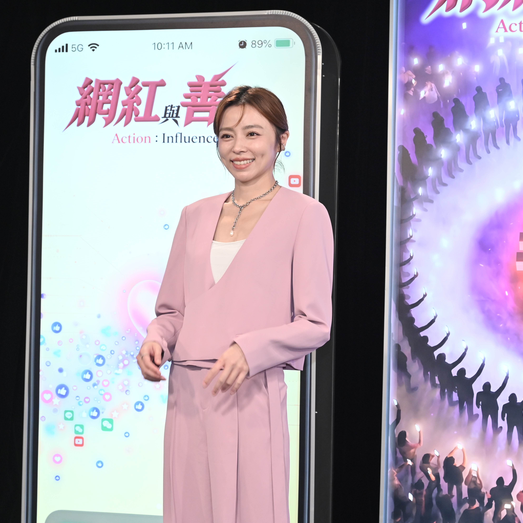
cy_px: 264
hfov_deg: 18.5
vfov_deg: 18.5
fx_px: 1607
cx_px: 231
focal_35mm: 94
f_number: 5.6
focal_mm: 73
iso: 1600
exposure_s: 1/200
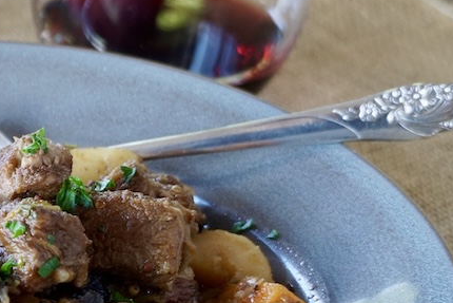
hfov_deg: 15.4
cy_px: 257
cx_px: -184
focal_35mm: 125
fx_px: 1573
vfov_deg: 10.9
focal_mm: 28
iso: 500
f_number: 4.5
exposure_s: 1/60
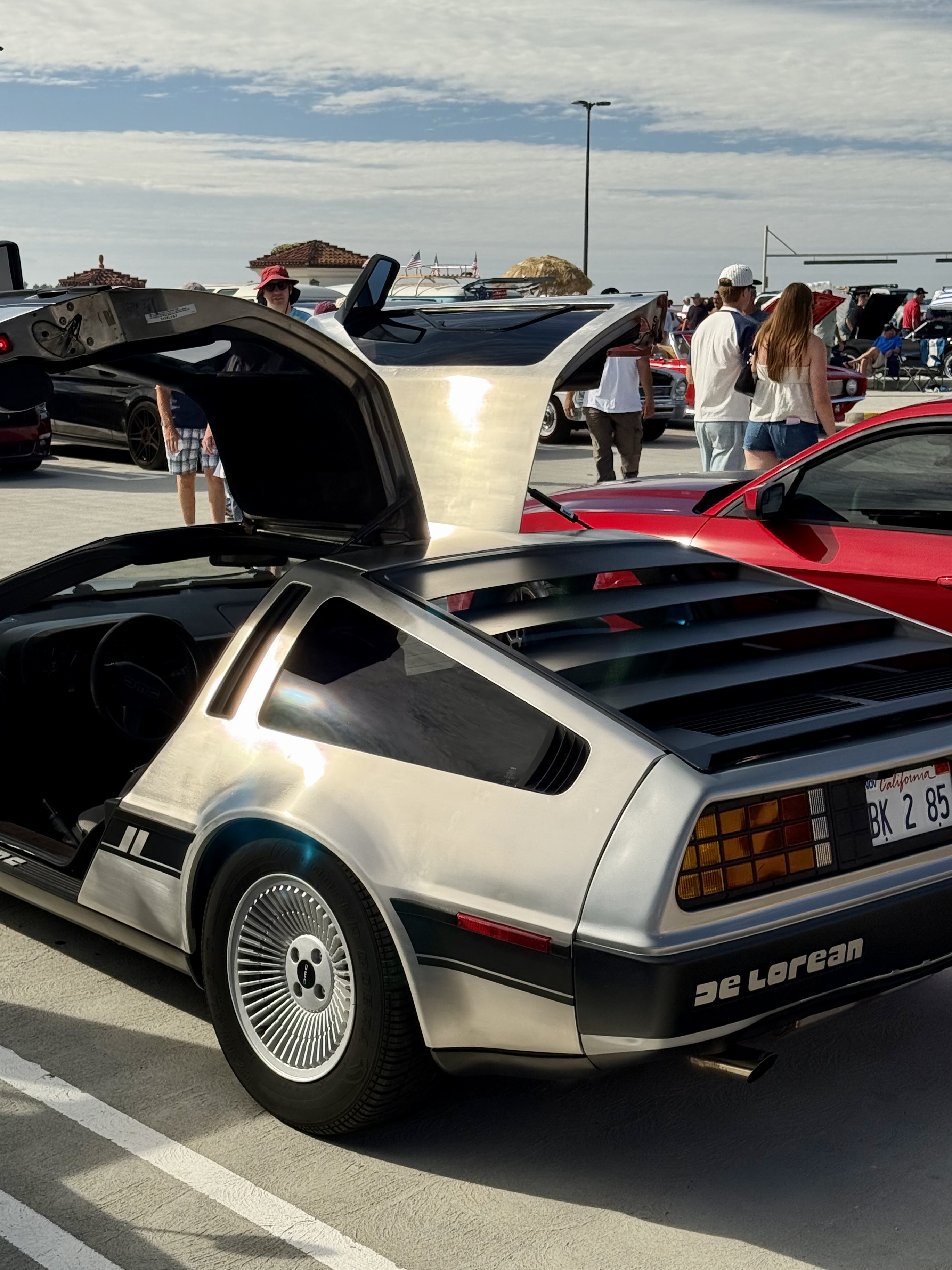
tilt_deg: -9.7
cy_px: 686
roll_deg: +1.0
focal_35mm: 53
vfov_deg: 36.1
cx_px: 450
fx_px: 1943
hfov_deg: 27.5
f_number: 1.78
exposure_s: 1/2865
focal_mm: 6.76
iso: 80
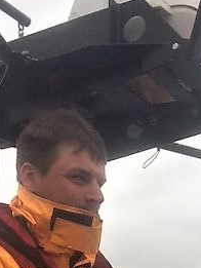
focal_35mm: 71
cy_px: 315
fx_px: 549
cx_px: 146
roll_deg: -5.0
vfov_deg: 24.9
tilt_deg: -1.0
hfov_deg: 20.6
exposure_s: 1/2639
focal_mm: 4.15
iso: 32
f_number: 2.2
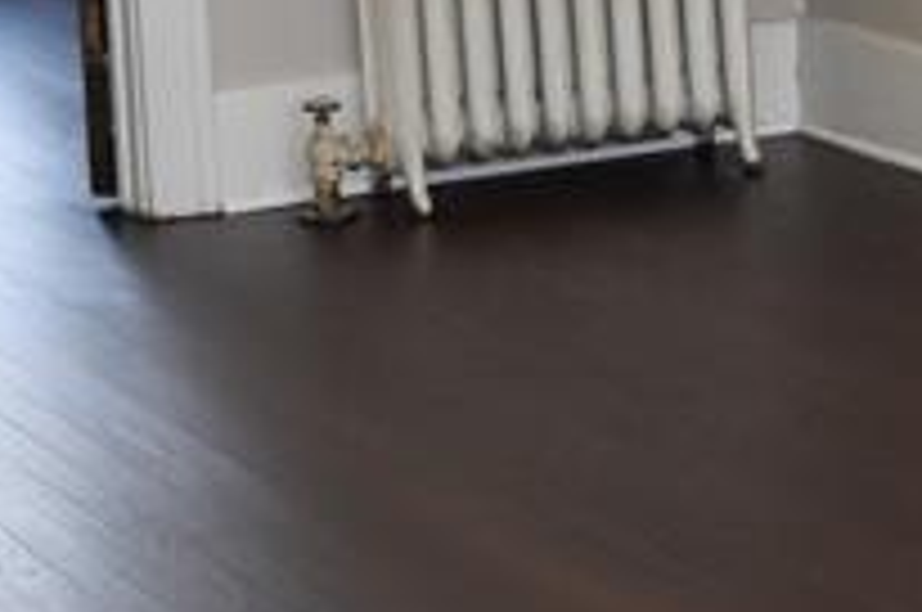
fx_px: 4986
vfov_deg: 7.0
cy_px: -104
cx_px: 967
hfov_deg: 10.5
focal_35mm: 195
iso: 800
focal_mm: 26
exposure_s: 1/200
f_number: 6.3
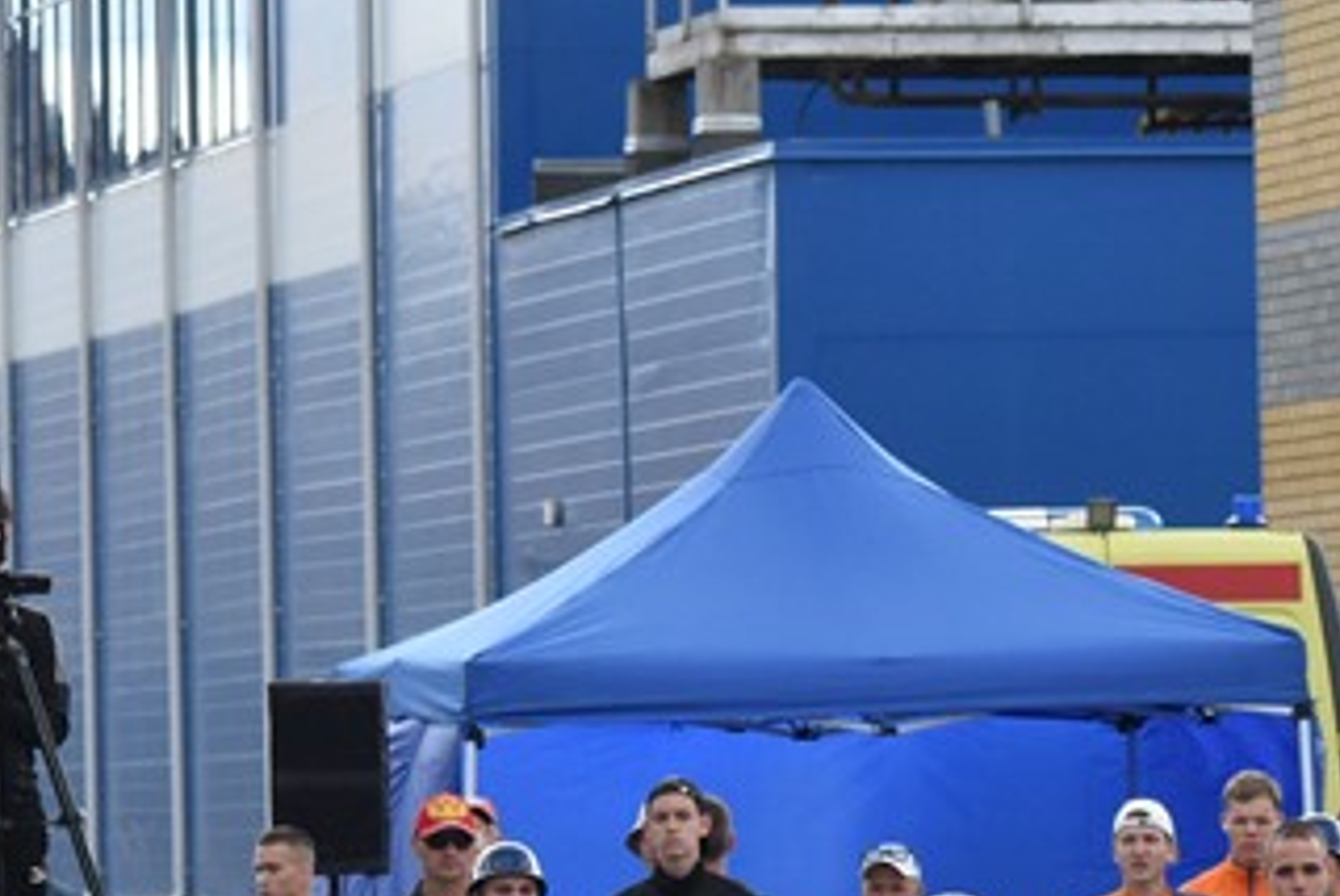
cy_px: 1170
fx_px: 15185
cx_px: 544
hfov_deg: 5.1
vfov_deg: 3.4
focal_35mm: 408
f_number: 5.6
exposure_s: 1/1600
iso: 800
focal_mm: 85
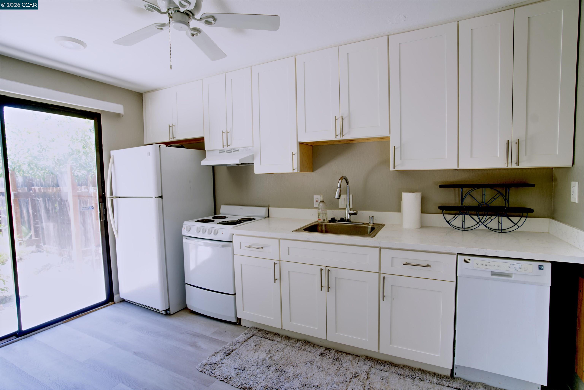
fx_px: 276
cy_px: 195
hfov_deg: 93.2
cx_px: 292
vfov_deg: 70.5
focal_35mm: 17
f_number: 5
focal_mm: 17
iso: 100
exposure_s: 1/15
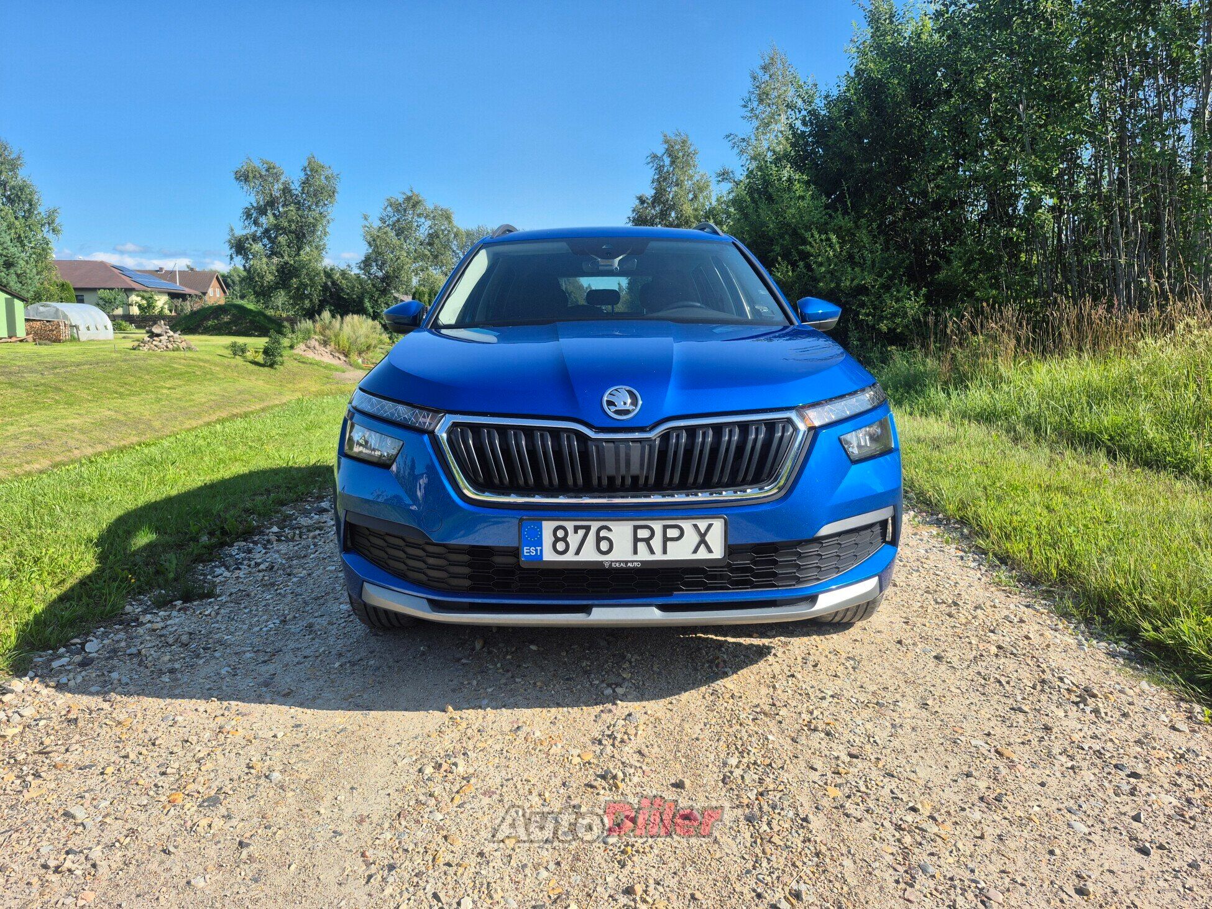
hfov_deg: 73.9
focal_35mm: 23
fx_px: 805
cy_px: 454
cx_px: 606
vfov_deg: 58.9
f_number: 1.8
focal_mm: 5.4
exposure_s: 1/1002
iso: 25
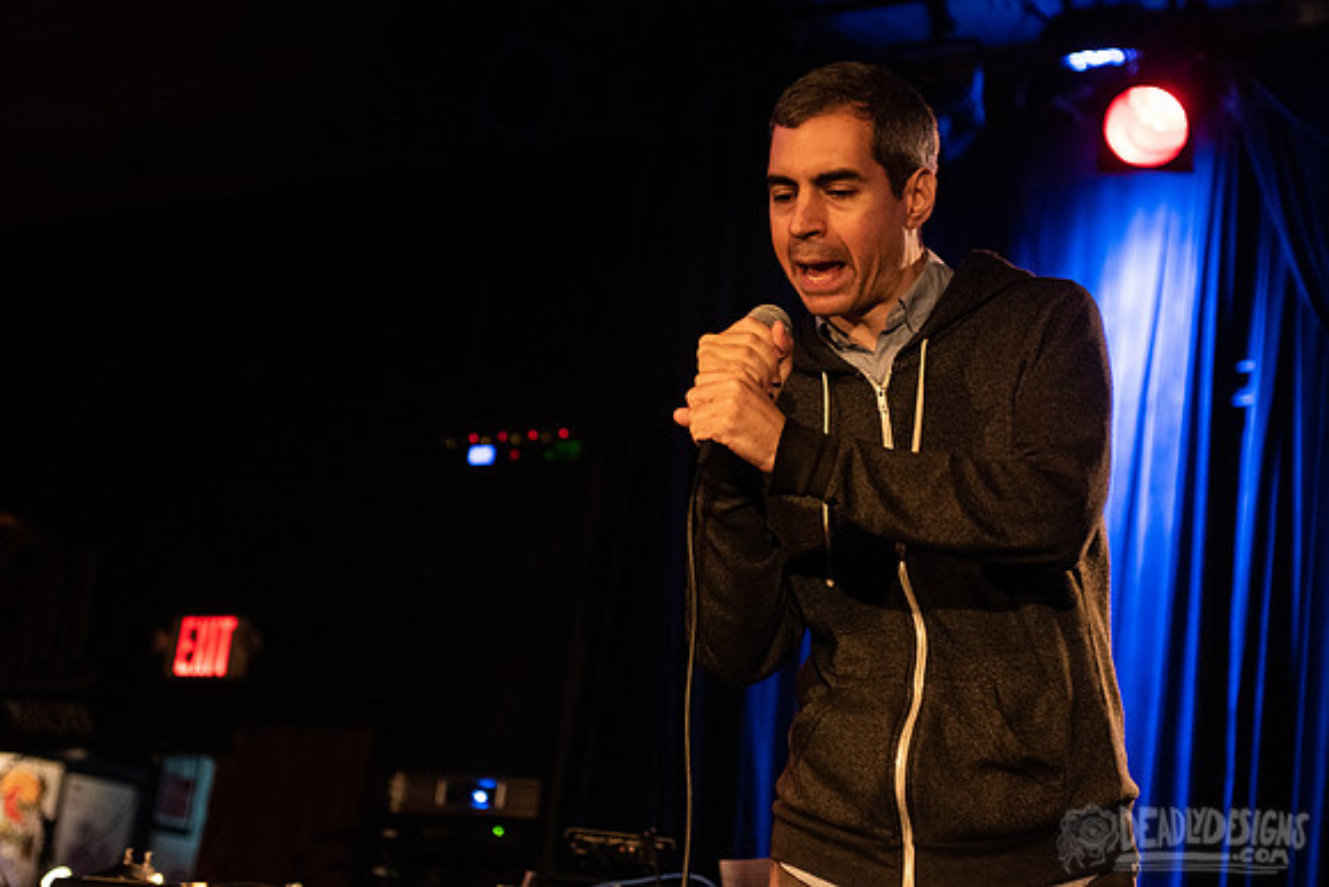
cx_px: 674
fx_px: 2986
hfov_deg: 25.1
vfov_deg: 16.9
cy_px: 375
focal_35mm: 81
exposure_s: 1/80
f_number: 3.2
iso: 3200
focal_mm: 70
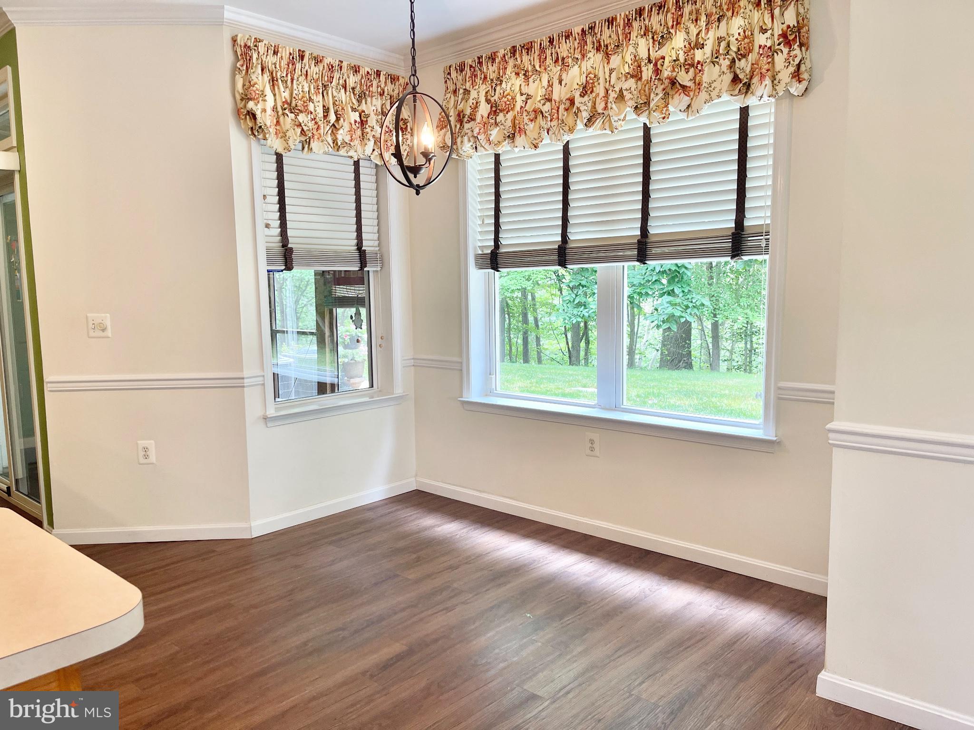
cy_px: 365
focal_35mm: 25
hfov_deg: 69.4
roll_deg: +1.3
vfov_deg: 54.9
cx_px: 487
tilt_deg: -7.0
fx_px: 703
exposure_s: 1/120
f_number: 1.6
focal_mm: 5.1
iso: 100
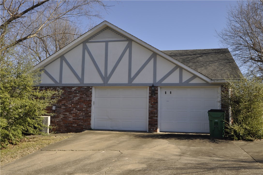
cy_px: 88
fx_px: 263
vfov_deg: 36.8
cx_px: 132
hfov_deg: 53.2
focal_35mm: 36
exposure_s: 1/250
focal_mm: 24
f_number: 8
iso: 200
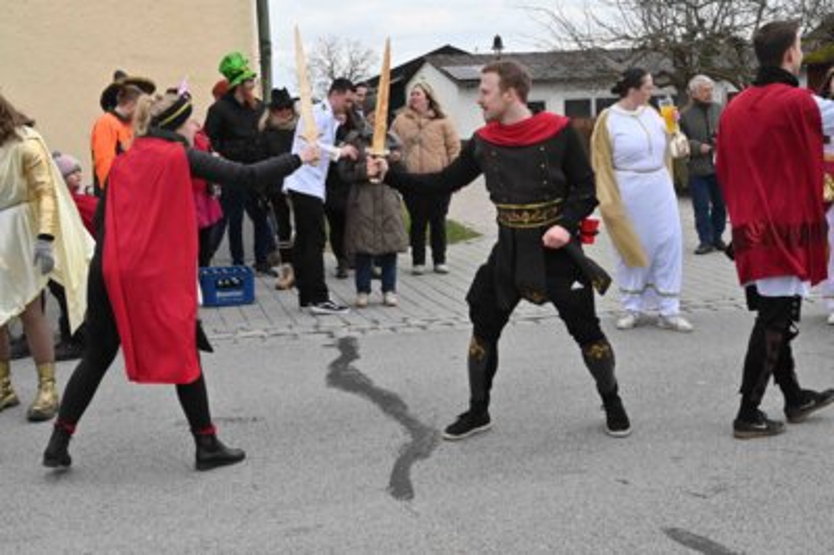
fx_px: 1134
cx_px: 417
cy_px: 278
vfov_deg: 27.5
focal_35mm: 49
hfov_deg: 40.4
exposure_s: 1/400
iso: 2500
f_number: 10
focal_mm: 49
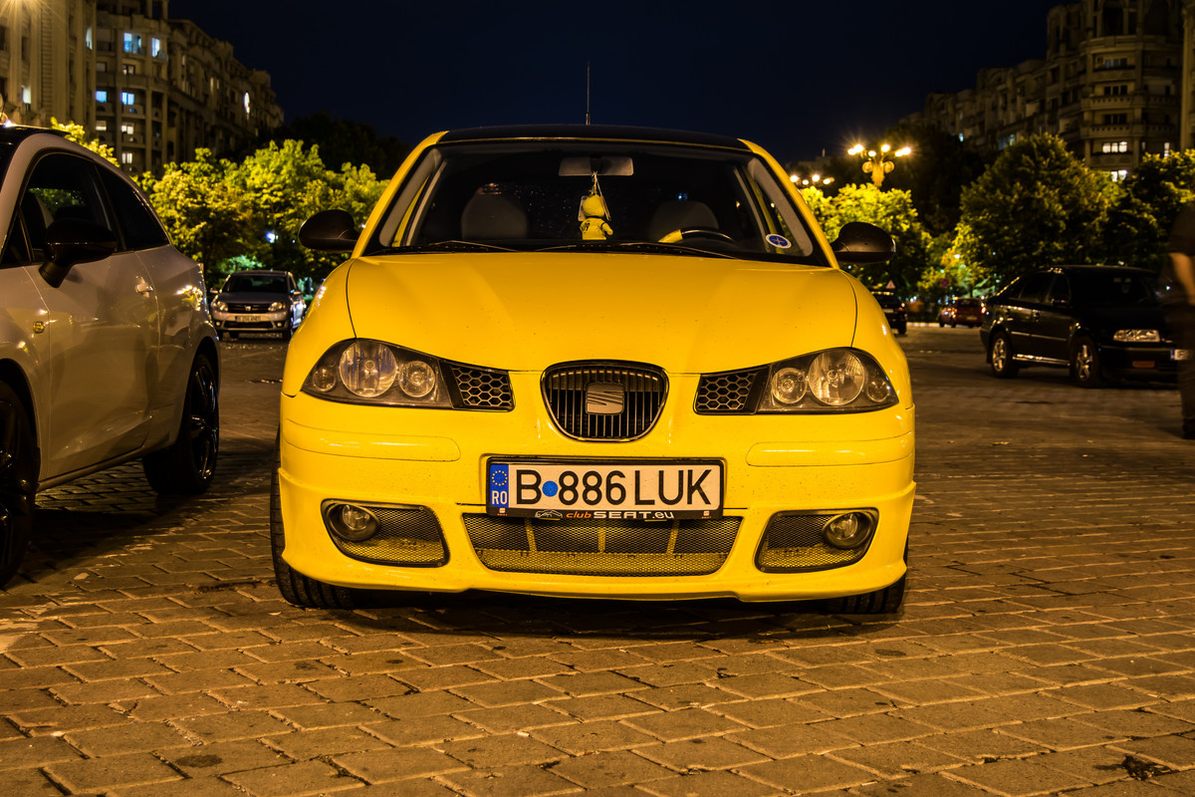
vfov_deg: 26.5
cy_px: 398
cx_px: 598
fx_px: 1693
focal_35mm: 51
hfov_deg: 38.9
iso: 100
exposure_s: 1.6
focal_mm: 34
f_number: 4.5
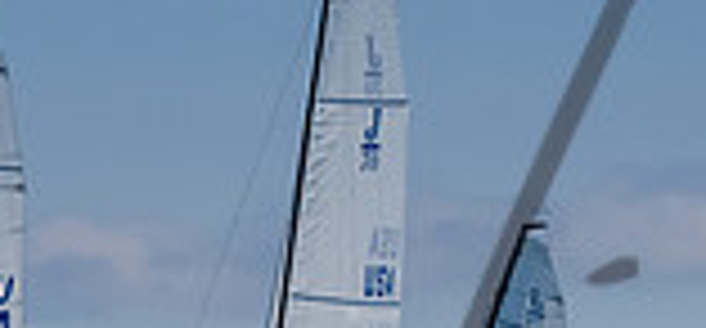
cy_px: 439
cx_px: 985
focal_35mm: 495
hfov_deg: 4.5
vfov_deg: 2.1
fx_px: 8907
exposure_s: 1/1250
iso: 640
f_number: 14
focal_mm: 82
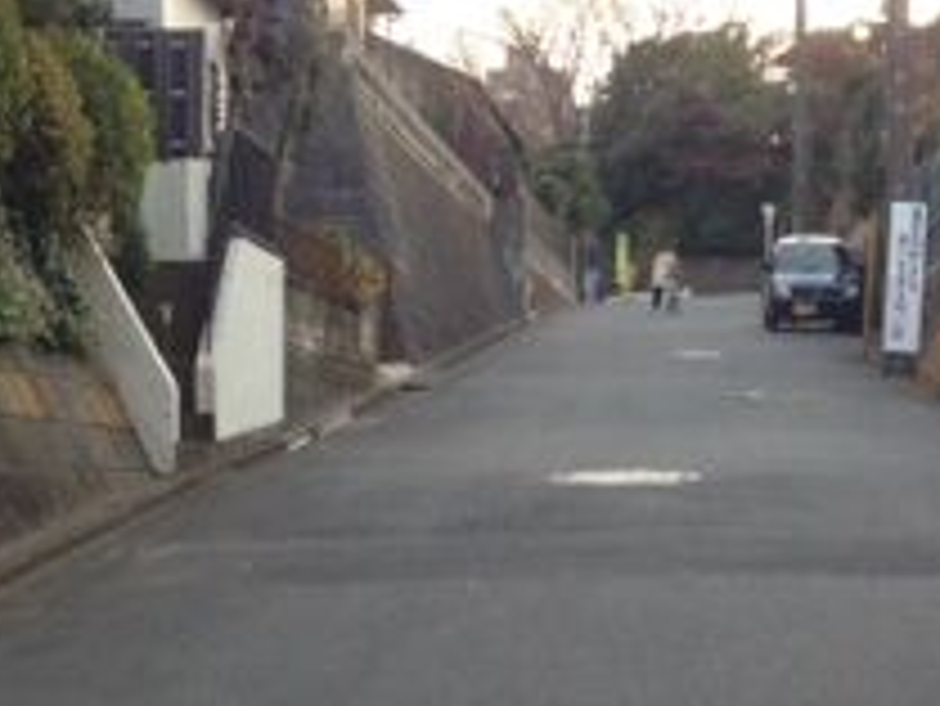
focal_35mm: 101
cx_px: 648
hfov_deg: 19.4
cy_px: 490
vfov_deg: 14.6
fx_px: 2744
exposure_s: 1/120
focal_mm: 4.13
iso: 64
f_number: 2.4
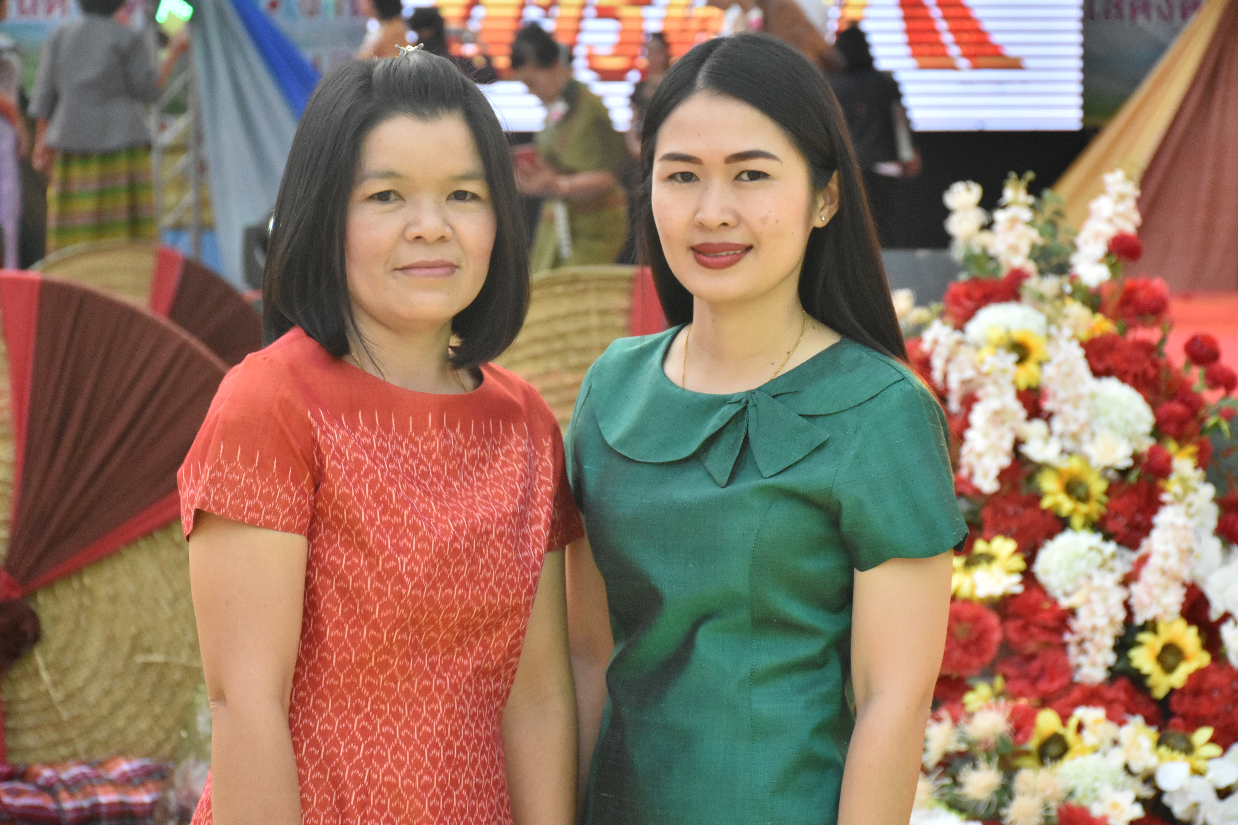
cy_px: 412
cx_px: 619
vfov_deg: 13.0
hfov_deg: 19.5
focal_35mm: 105
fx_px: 3611
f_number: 6.3
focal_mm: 70
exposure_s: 1/640
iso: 2500
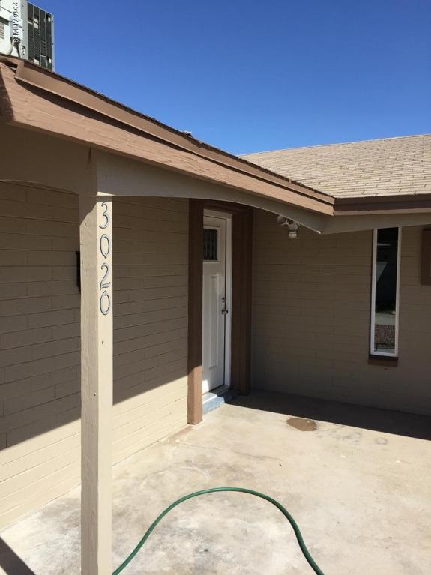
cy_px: 288
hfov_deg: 48.2
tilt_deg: -1.6
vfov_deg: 61.7
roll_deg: -0.6
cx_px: 216
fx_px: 482
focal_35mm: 29
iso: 32
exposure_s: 1/2198
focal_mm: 4.15
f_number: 2.2
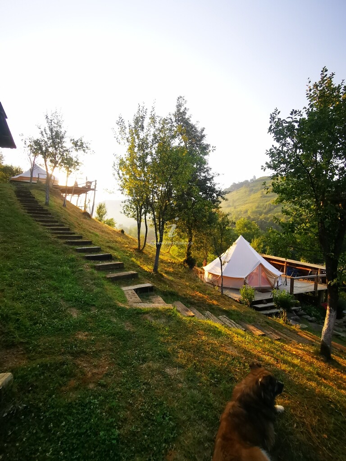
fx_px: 213
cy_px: 230
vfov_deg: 94.5
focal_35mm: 16
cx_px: 173
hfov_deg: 78.1
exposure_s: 1/182
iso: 50
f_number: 2.2
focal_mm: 2.35
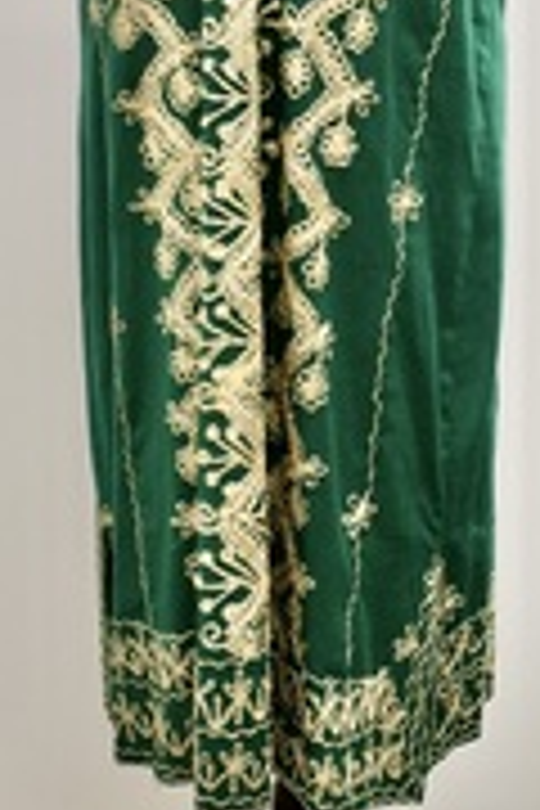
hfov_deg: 11.4
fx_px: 2700
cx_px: 342
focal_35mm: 120
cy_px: 22
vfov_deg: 16.7
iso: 800
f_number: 4
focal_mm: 32
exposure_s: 1/125
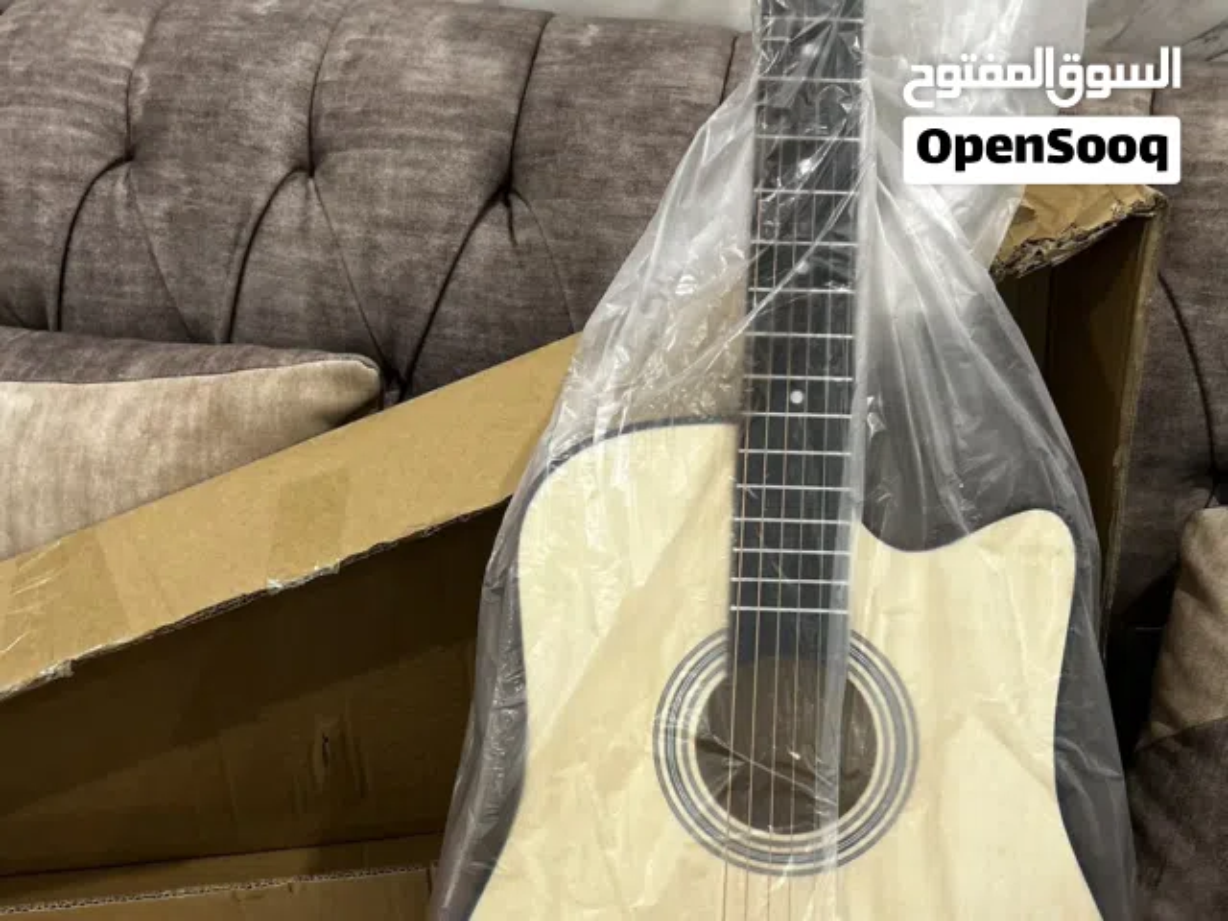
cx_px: 614
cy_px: 460
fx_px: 922
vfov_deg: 53.1
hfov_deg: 67.3
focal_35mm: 26
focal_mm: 5.7
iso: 160
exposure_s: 1/50
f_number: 1.5
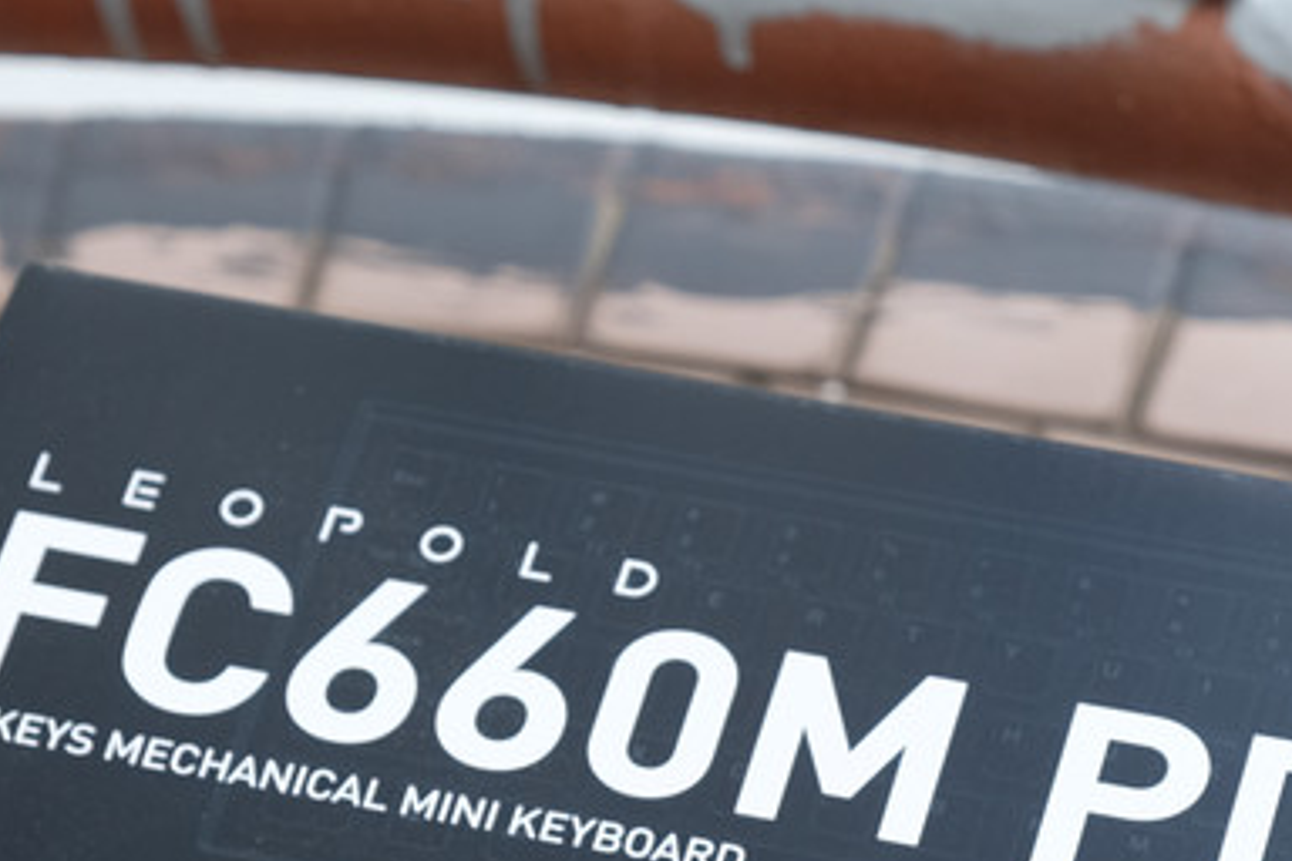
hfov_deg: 10.0
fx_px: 7393
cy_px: 1207
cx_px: 1009
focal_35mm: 206
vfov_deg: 6.6
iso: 200
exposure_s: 1/400
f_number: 4
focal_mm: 44.1
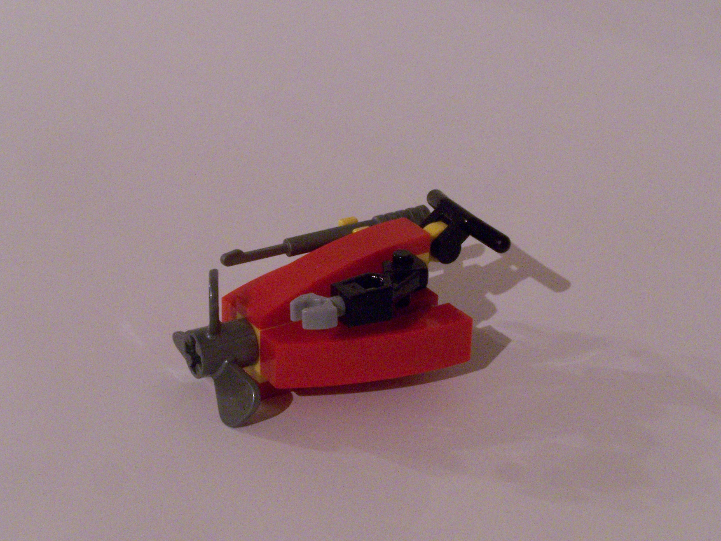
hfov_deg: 26.0
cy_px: 270
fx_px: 1562
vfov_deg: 19.6
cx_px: 360
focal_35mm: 75
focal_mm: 12.4
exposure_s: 1/4
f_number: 8
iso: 400
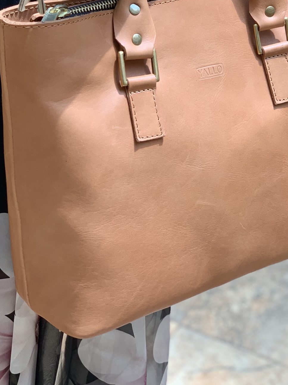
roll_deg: -10.5
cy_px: 20
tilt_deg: -20.7
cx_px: 176
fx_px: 1143
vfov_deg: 18.7
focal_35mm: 103
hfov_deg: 14.4
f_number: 2.4
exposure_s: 1/122
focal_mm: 6
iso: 32
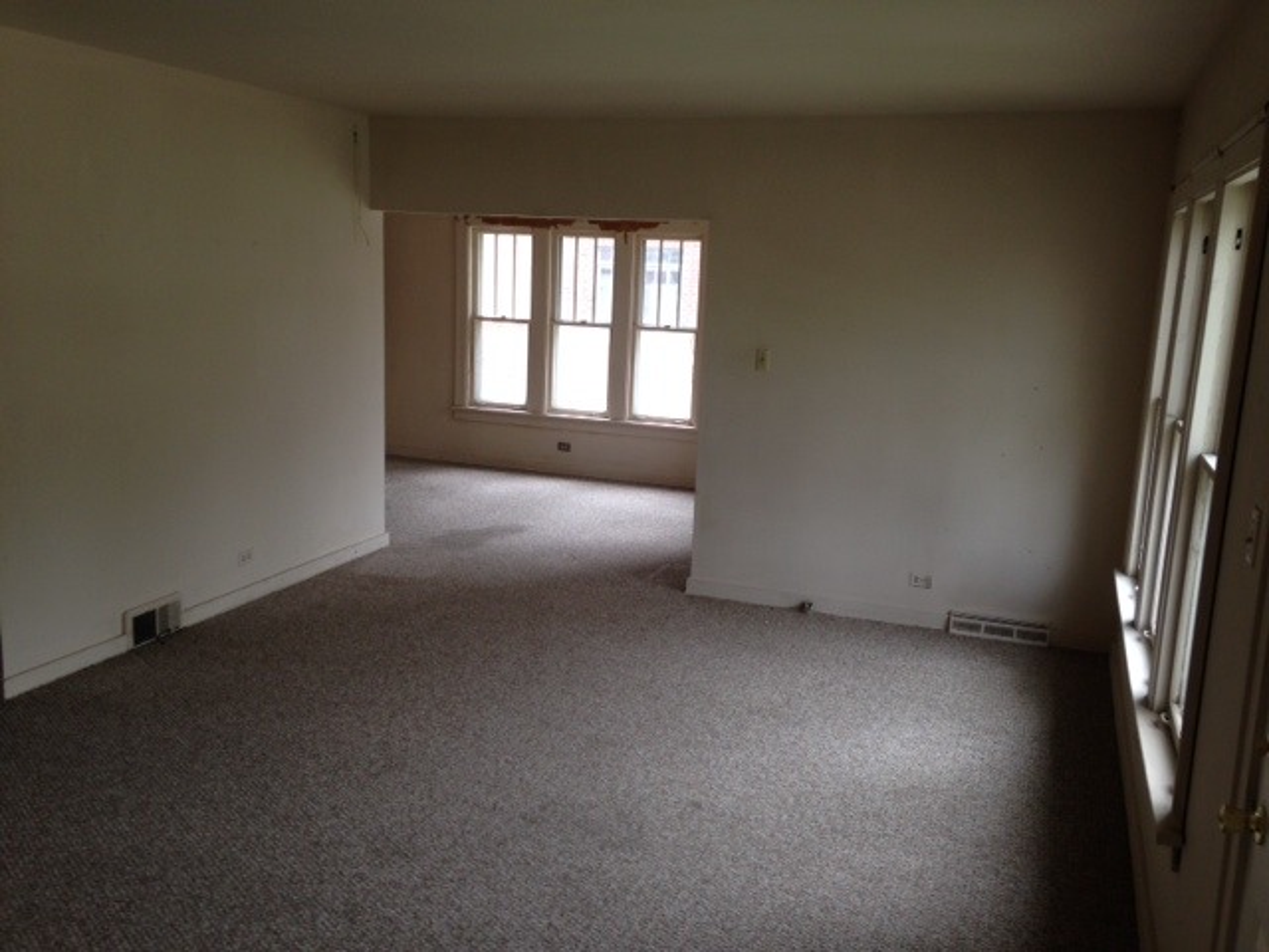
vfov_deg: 42.9
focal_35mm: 33
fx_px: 1210
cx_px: 634
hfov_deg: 55.4
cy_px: 476
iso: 50
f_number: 2.4
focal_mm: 4.12
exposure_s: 1/40
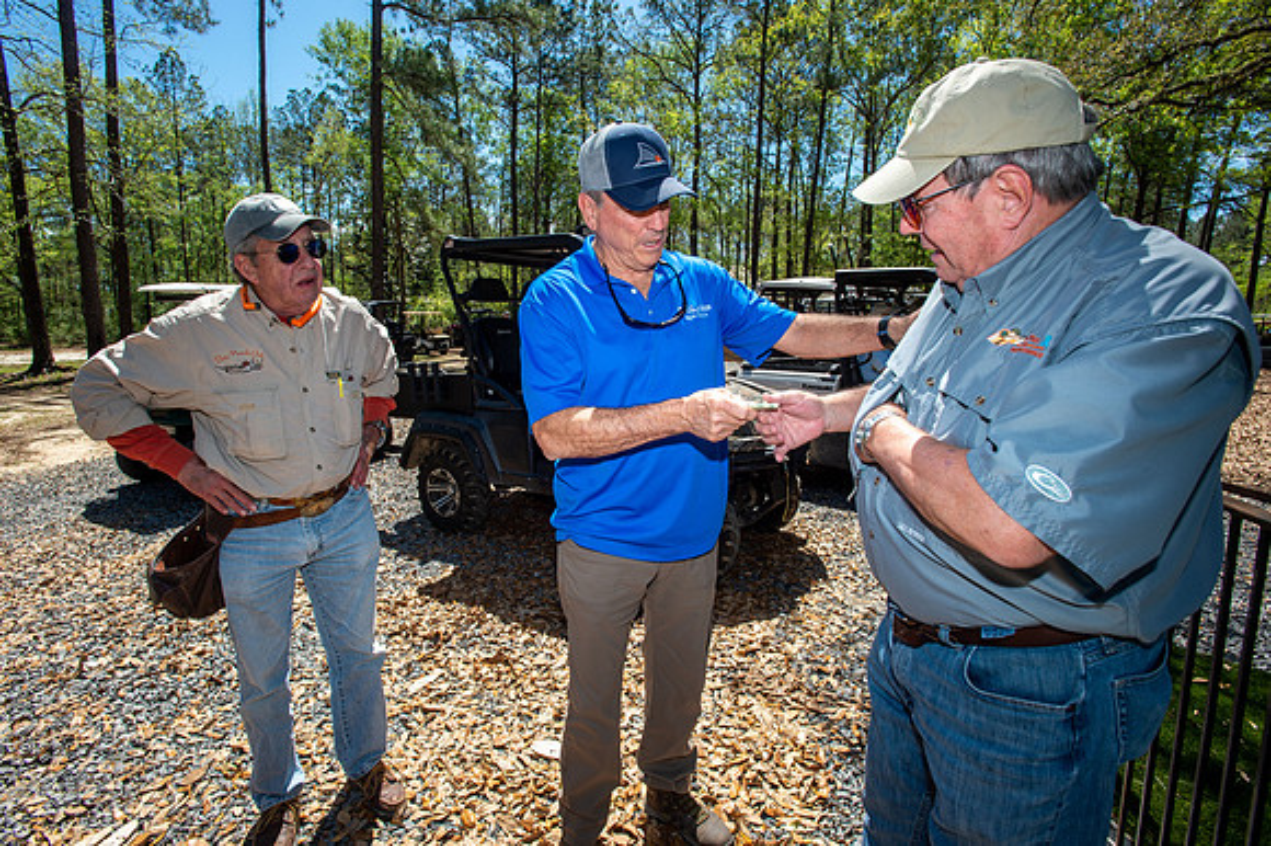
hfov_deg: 93.3
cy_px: 423
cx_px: 636
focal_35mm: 17
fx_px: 600
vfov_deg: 70.4
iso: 220
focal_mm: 17
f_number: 14
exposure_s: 1/100
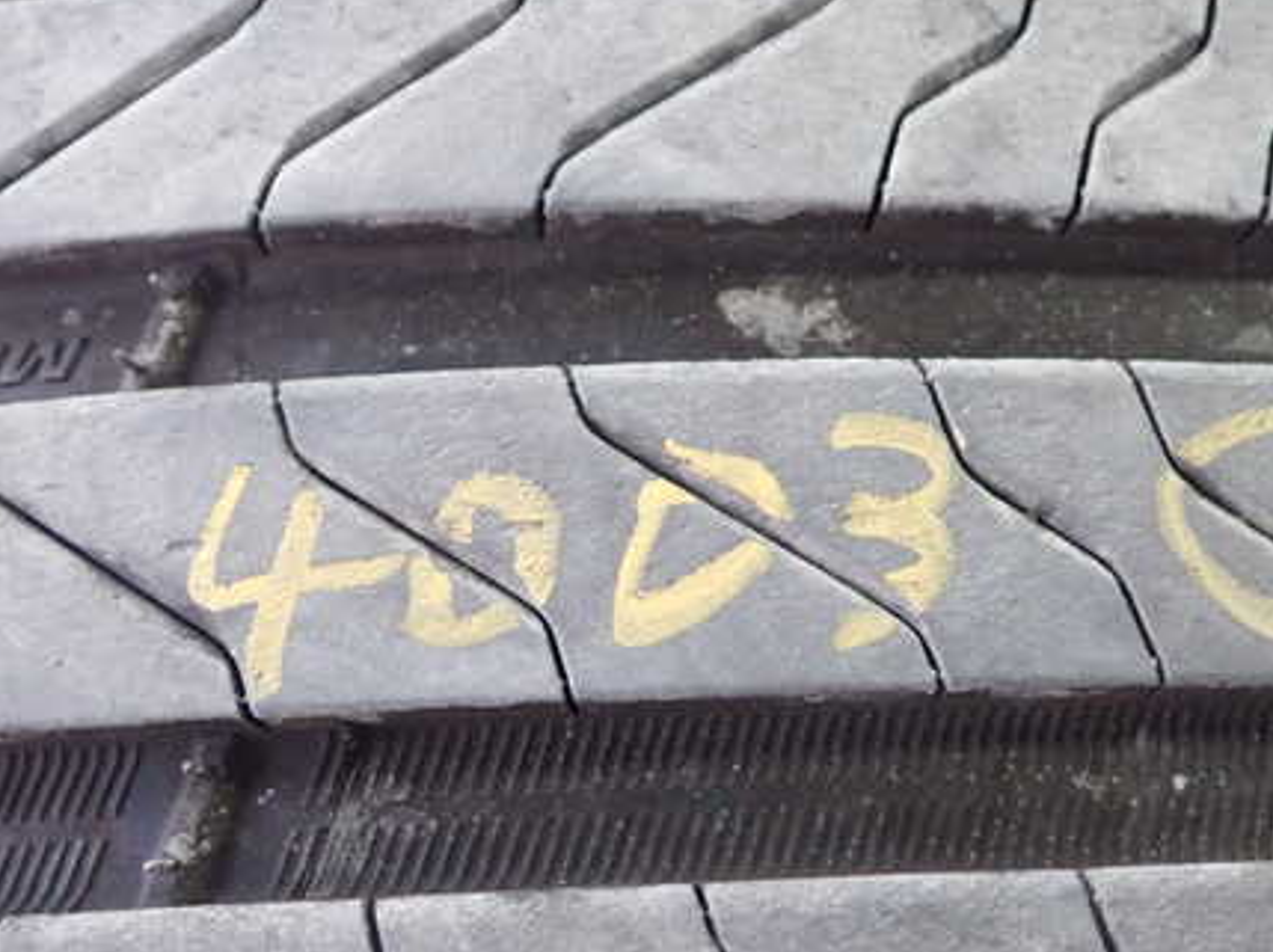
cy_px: 507
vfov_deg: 34.3
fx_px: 1543
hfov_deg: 44.5
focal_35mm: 42
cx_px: 792
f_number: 2.3
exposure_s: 1/125
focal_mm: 5.5
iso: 800
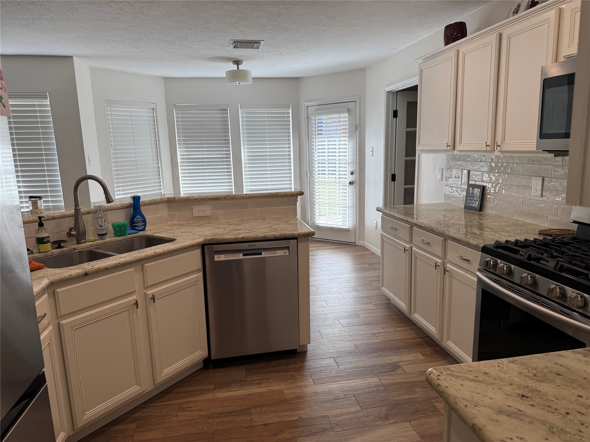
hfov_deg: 71.6
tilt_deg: -10.6
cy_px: 221
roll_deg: +1.6
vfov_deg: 56.8
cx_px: 295
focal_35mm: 24
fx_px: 409
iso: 100
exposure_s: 1/363
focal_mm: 6.76
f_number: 1.78
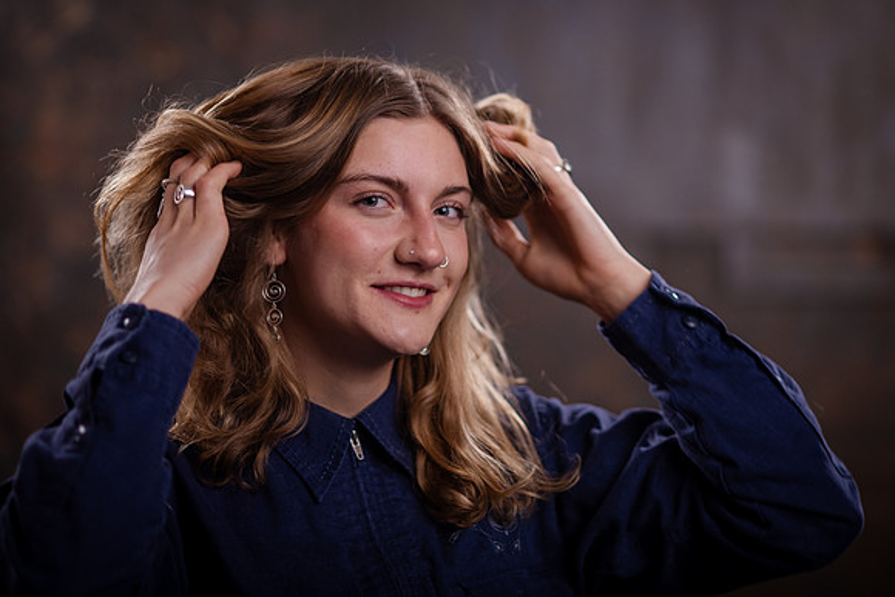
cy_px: 250
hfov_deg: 16.8
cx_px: 448
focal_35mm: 122
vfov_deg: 11.2
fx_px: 3031
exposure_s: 1/320
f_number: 2
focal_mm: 105
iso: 200
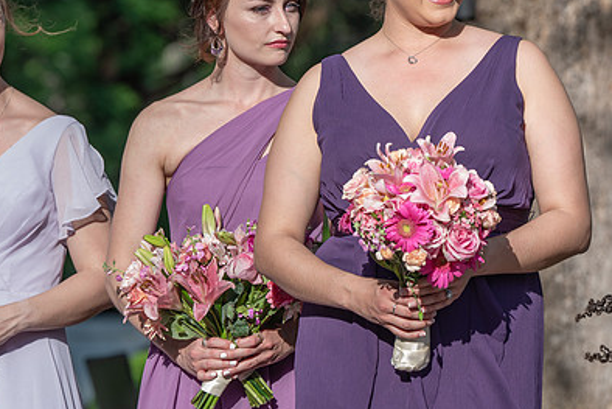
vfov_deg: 4.1
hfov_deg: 6.2
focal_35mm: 332
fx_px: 5646
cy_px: 144
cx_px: 436
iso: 50
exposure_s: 1/250
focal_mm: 200
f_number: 5.6
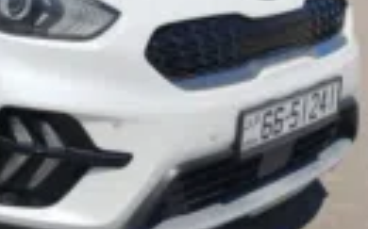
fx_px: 752
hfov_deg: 25.5
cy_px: 0
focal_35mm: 75
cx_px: -37
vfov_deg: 17.0
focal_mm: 6.62
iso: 200
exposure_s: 1/5554
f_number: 1.67
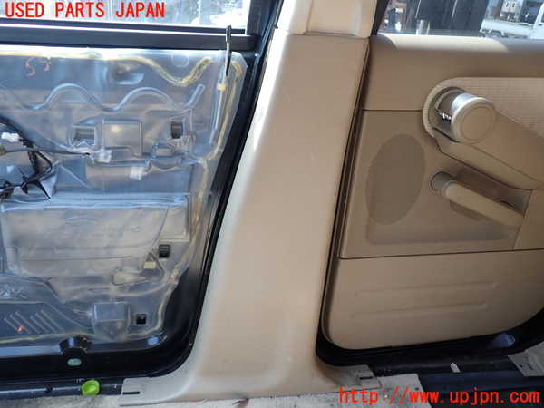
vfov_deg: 46.8
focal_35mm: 30
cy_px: 204
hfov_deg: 60.0
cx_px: 272
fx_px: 471
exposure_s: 1/80
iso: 100
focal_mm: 5.4
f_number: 2.3
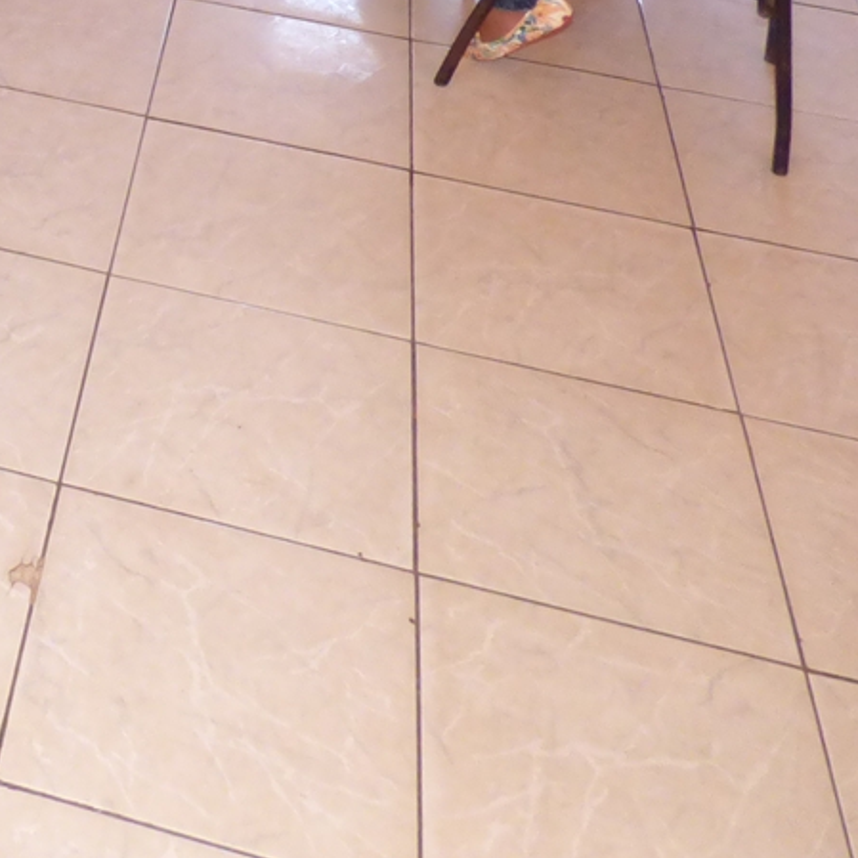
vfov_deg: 26.6
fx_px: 1655
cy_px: -98
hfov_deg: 25.9
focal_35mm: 59
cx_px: -178
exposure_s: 1/60
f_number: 2.8
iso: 500
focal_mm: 3.58
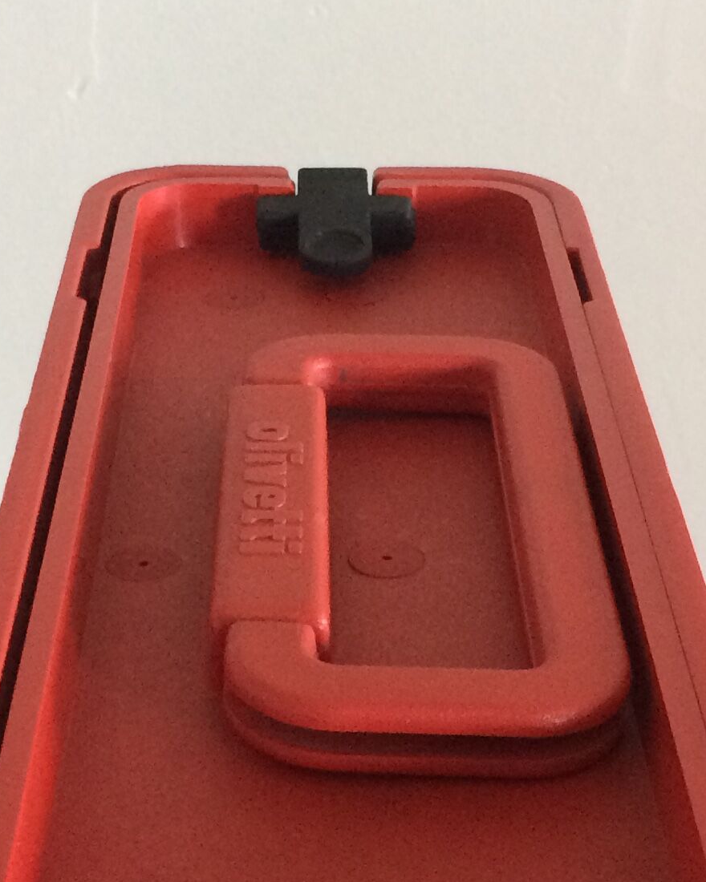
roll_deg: -1.2
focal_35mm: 84
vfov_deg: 22.7
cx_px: 367
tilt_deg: -27.6
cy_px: 519
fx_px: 2194
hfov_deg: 18.3
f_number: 2.2
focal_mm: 4.15
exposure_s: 1/33
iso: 250
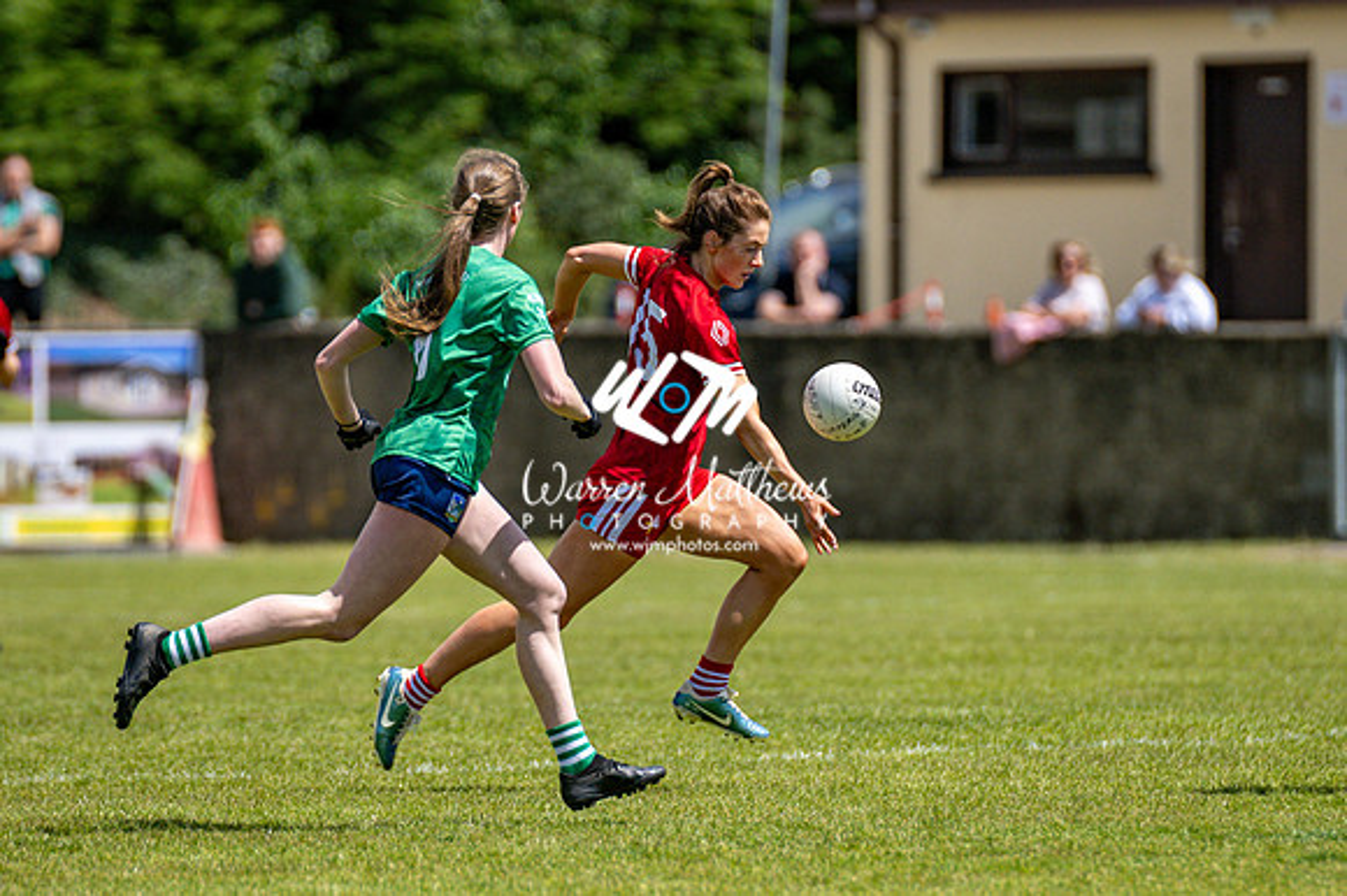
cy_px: 503
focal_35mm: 577
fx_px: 21582
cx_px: 683
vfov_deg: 2.4
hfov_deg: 3.6
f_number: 2.8
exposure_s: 1/6400
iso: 200
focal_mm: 300
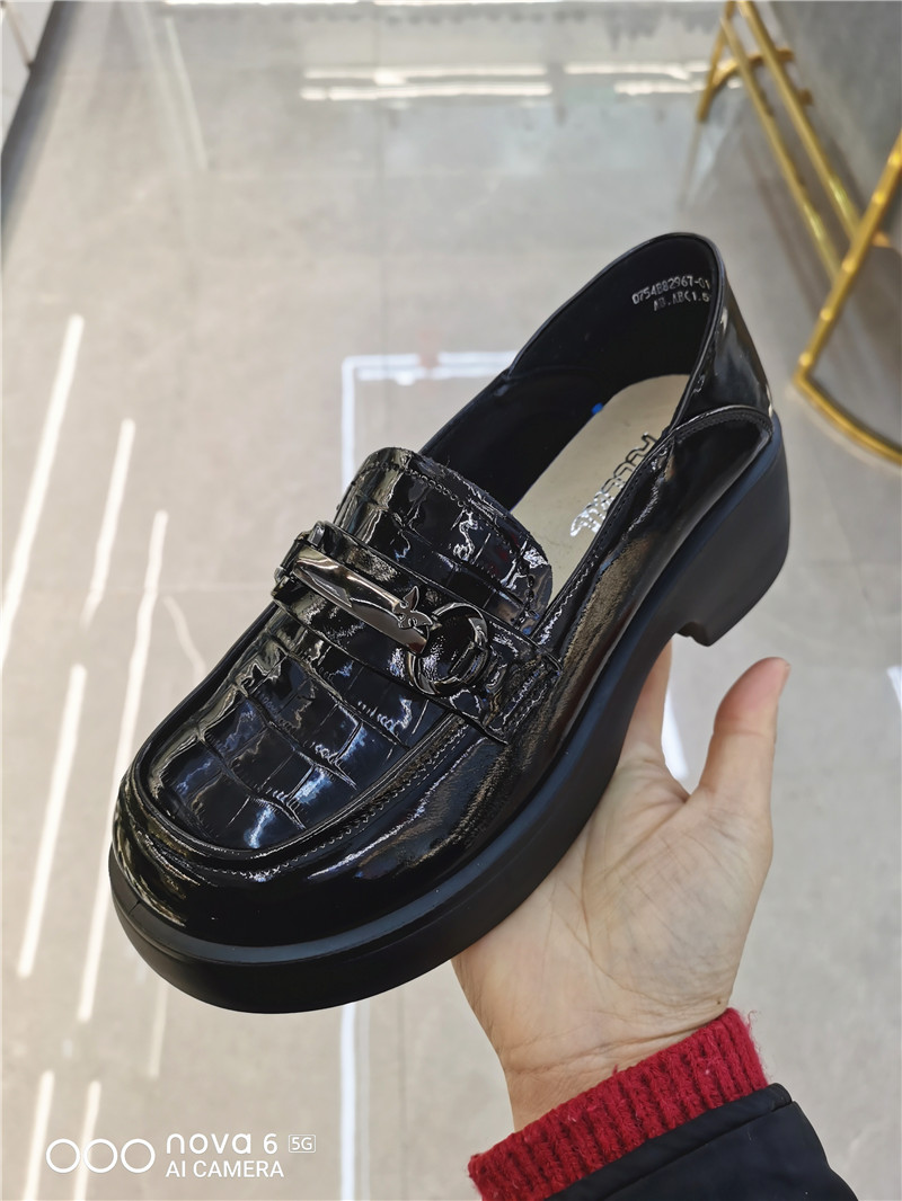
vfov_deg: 65.3
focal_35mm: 27
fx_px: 938
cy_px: 600
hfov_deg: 51.4
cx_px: 451
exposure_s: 1/121
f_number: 1.8
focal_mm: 5.58
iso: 50
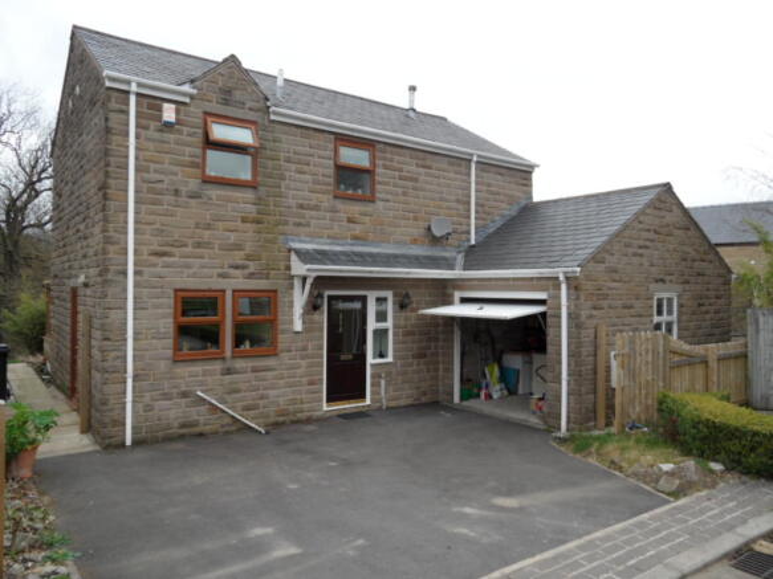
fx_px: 536
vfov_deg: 56.8
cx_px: 386
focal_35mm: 24
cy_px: 290
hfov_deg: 71.6
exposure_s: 1/350
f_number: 3.2
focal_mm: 3.9
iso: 80
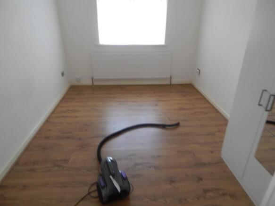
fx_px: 183
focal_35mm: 23
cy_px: 103
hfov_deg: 73.9
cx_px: 138
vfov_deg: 58.9
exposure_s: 1/30
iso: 180
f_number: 3
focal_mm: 4
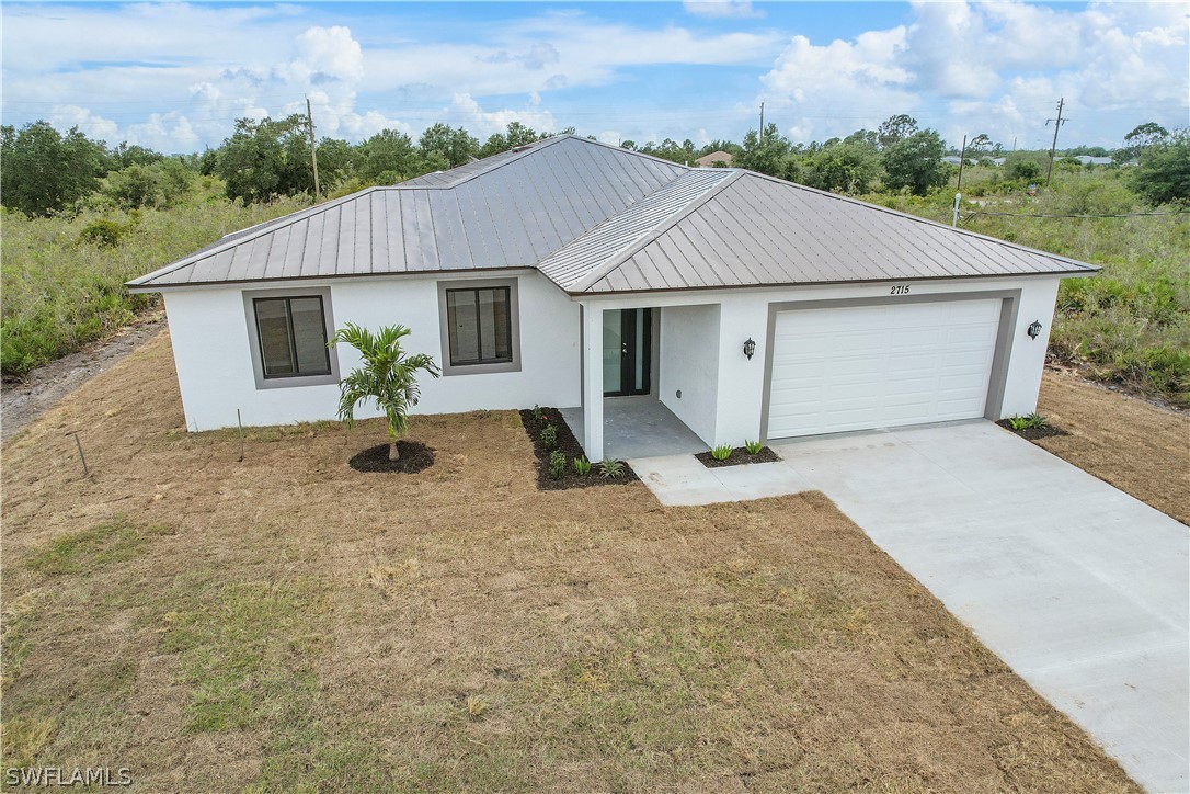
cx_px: 595
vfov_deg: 57.2
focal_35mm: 22
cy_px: 397
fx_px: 727
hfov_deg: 78.6
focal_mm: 8.38
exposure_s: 1/1500
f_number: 2.8
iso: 100
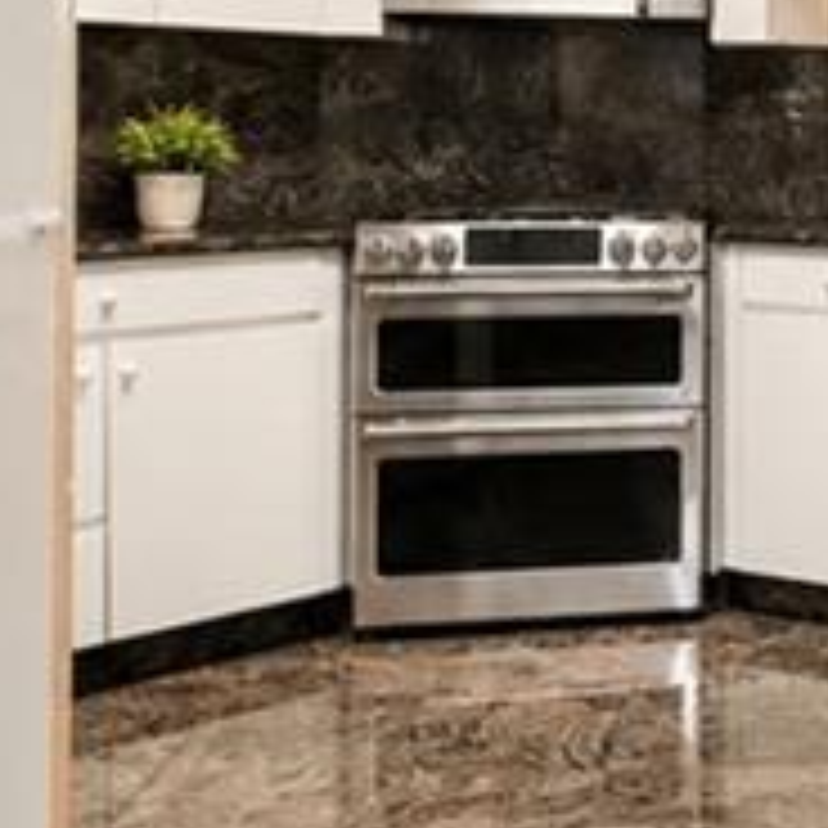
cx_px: 1341
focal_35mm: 71
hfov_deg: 20.0
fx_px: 1921
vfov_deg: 23.8
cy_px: 130
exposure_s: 1/80
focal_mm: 10
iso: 1600
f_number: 7.1
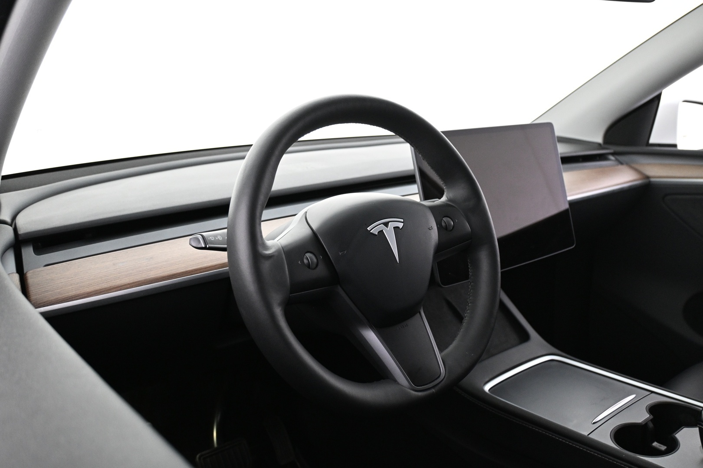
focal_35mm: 32
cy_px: 234
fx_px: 615
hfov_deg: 59.5
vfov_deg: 41.7
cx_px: 352
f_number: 4
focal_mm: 21
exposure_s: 1/20
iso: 1600
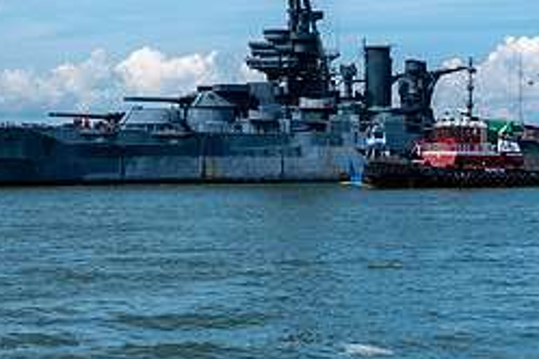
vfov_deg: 12.8
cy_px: 176
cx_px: 268
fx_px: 1602
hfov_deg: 19.1
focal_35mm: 107
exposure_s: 1/2200
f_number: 4
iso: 160
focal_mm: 30.8
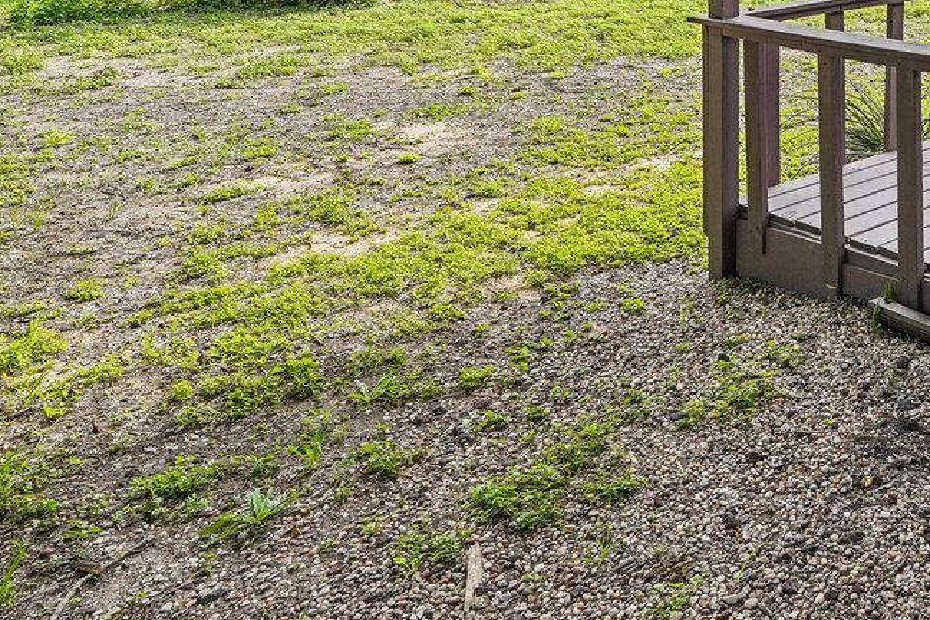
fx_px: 1066
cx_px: 974
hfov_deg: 40.1
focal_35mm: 41
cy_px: -129
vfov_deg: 28.2
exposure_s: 1/100
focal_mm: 16.5
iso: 100
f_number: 8
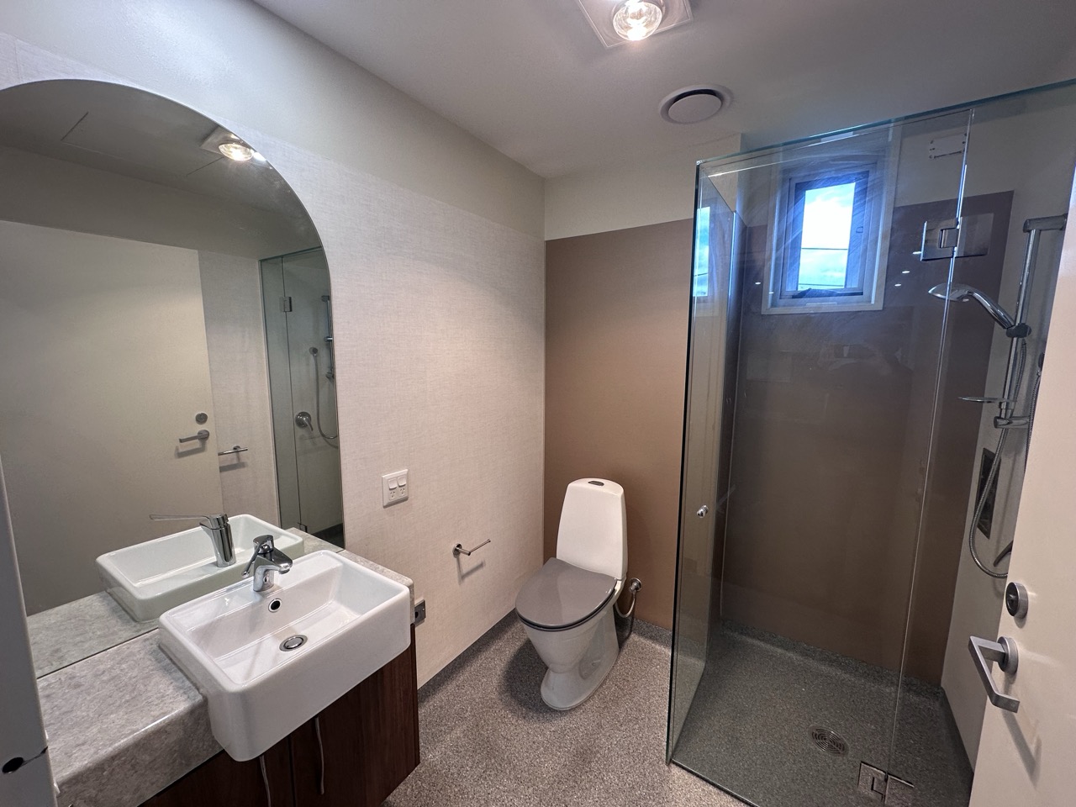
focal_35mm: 14
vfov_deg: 85.7
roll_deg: -0.1
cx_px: 538
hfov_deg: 102.1
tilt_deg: -7.0
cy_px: 404
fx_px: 435
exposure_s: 1/100
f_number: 2.2
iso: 100
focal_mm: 2.22
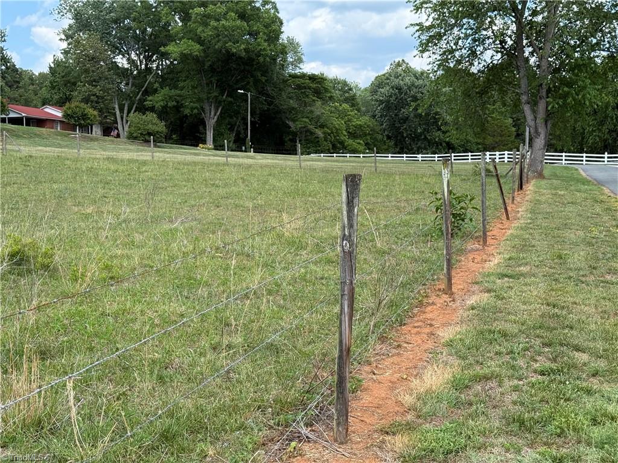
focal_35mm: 48
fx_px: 857
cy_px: 232
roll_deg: +0.5
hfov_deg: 39.7
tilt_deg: -2.0
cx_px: 309
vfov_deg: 30.3
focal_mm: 6.76
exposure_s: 1/2208
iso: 100
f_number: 1.78
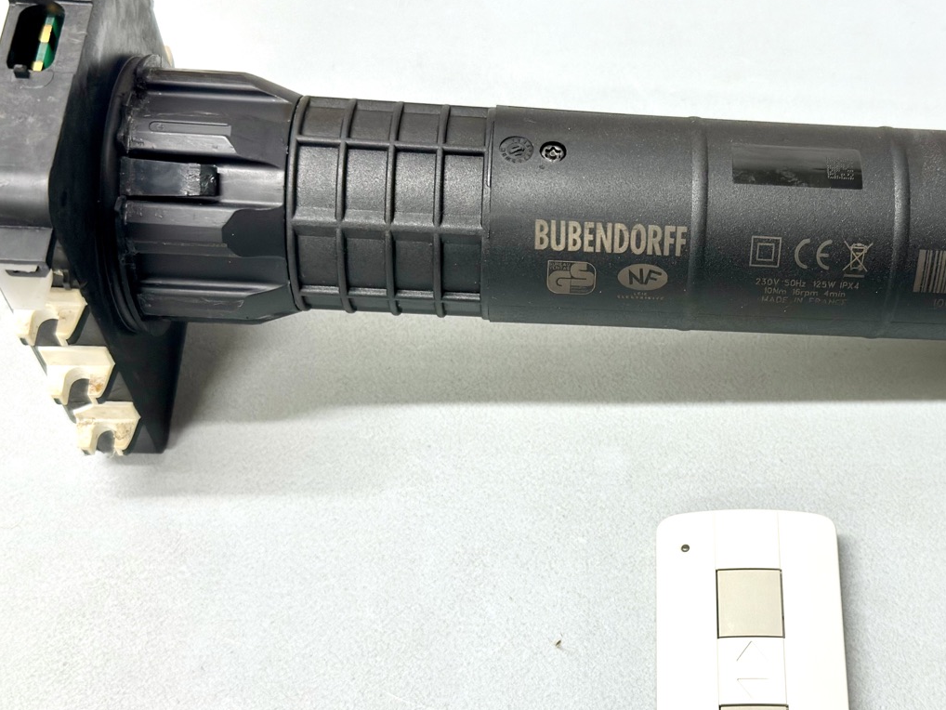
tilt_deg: -61.1
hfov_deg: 34.4
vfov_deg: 26.6
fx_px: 1503
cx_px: 668
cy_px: 388
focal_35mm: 55
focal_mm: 6.76
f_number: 1.78
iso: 50
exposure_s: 1/50
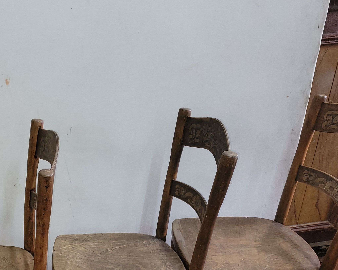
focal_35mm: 50
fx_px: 500
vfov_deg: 29.1
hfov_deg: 35.7
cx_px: 51
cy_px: 240
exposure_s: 1/33
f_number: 1.8
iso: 125
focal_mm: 5.4
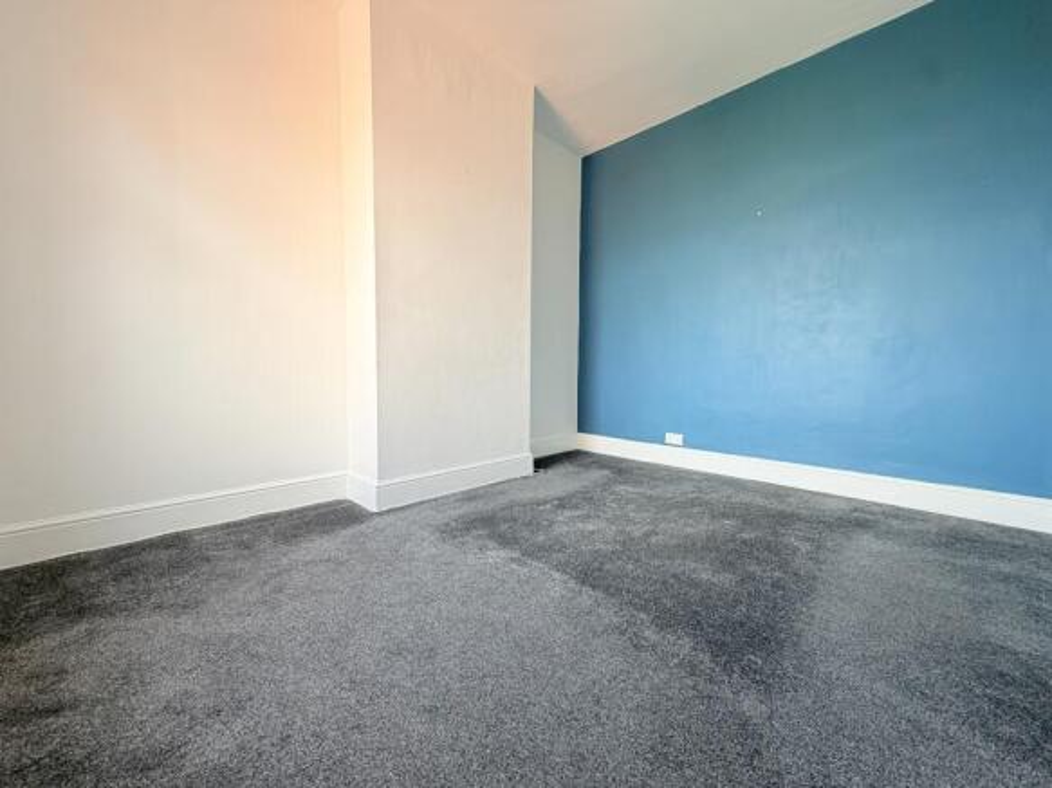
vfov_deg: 85.7
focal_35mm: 14
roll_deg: -0.8
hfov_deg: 102.1
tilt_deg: -3.9
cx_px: 526
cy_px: 394
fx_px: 425
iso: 125
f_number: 2.2
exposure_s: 1/121
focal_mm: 2.22
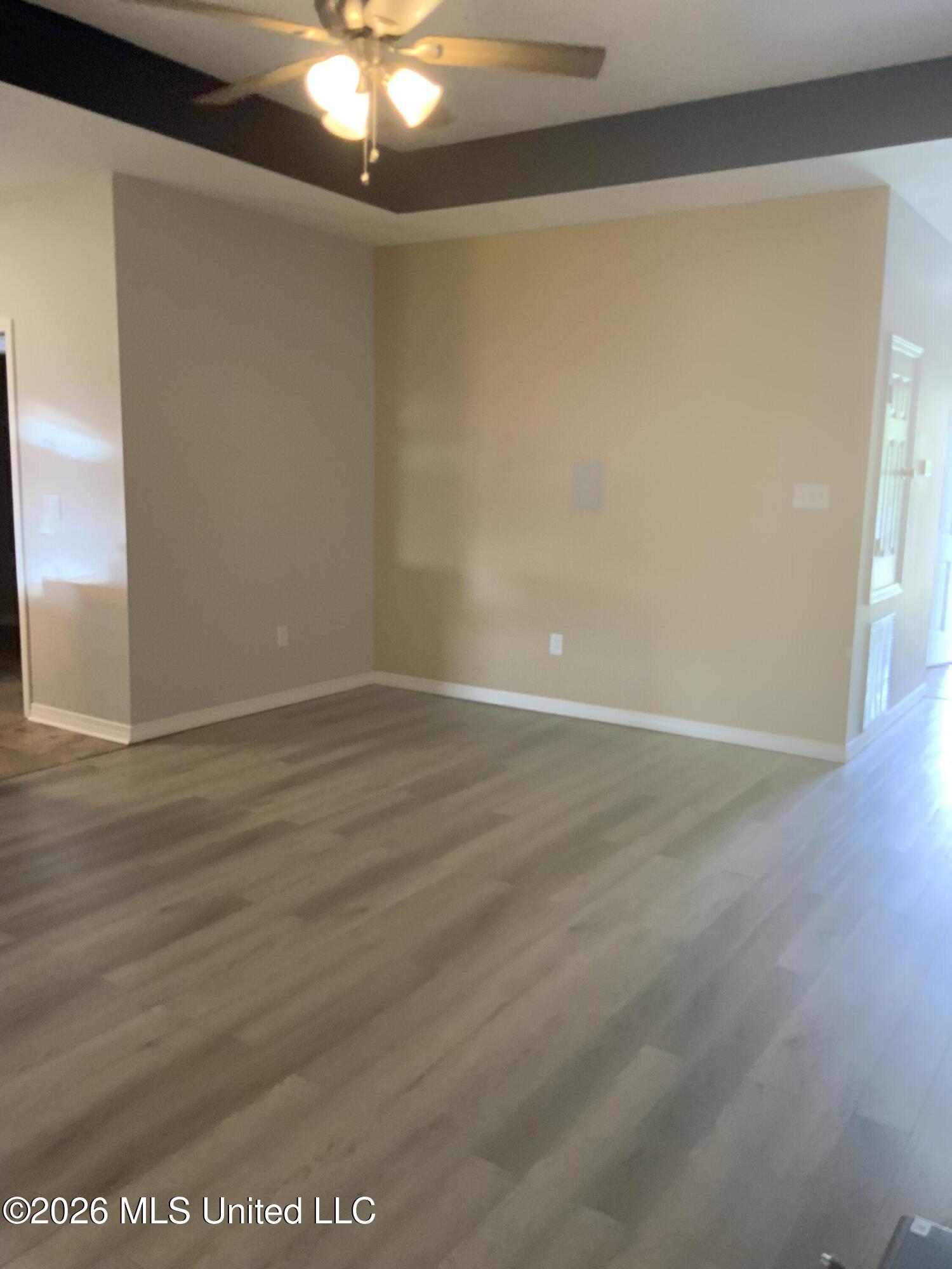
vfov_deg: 61.7
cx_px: 476
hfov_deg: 48.2
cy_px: 634
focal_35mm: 29
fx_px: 1063
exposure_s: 1/60
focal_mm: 3
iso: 160
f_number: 1.8
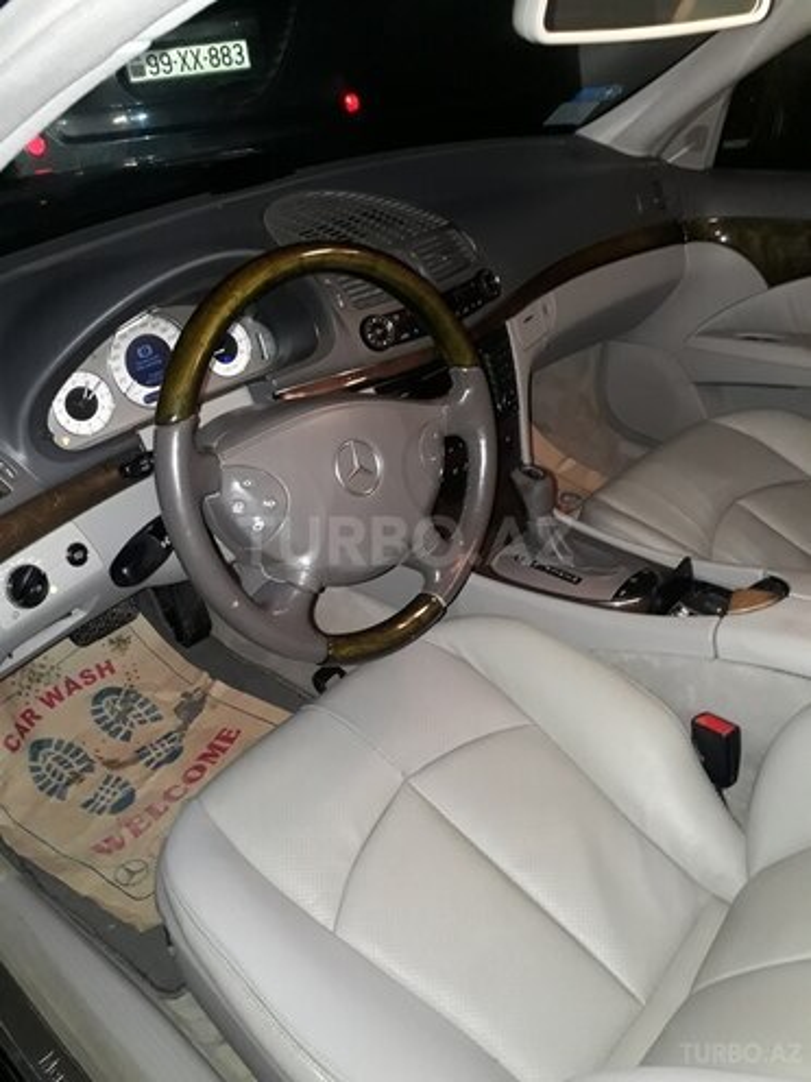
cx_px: 406
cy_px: 541
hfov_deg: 51.4
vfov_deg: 65.3
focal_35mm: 27
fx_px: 843
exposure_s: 1/20
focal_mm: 3.6
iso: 160
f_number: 1.9
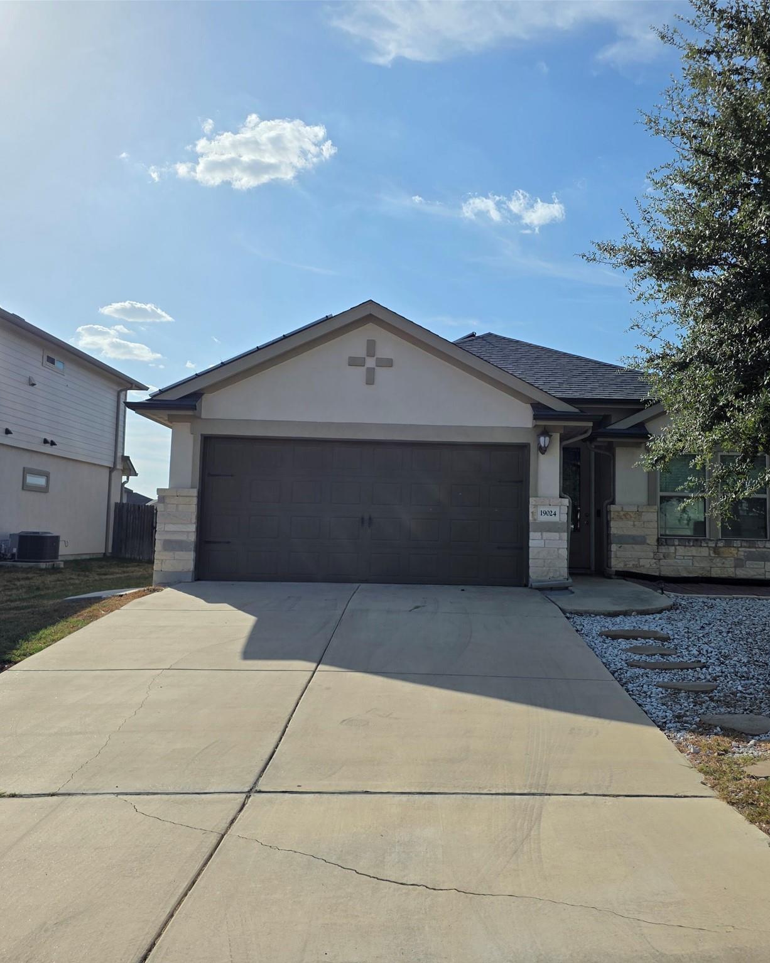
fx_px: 855
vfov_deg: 58.8
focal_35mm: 30
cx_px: 432
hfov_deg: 48.4
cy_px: 482
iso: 40
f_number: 1.7
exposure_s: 1/7944
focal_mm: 6.3
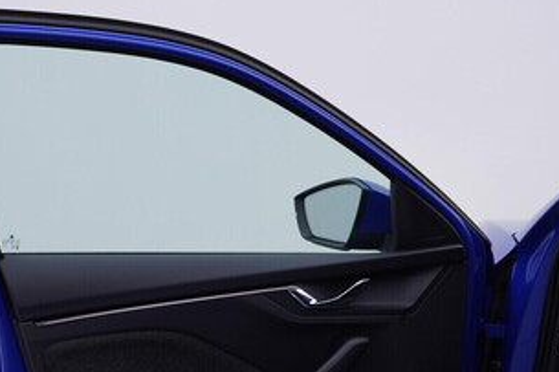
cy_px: 312
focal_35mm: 65
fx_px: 1009
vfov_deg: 20.6
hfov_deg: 30.8
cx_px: 202
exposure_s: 1/80
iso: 125
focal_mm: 24
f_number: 4
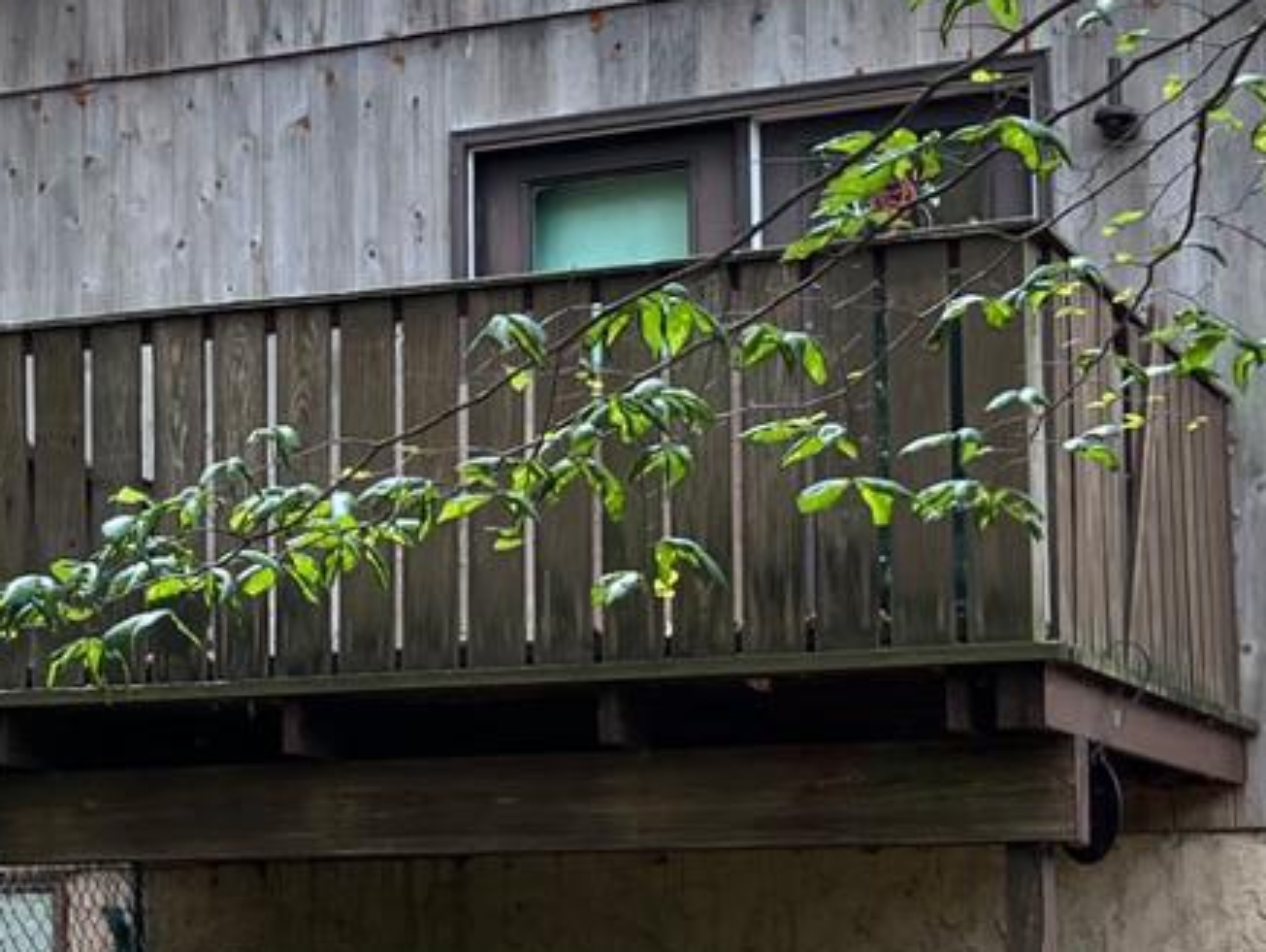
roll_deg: +0.6
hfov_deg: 22.6
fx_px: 3148
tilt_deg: +8.8
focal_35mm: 86
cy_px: 559
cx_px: 405
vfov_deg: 17.2
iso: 80
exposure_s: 1/121
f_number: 1.5
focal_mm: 5.7
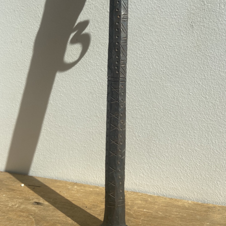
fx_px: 229
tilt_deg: -4.0
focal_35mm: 31
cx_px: 113
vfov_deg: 52.4
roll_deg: -0.1
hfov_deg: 52.5
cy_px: 99
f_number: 1.8
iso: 32
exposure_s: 1/3497
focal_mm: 4.25
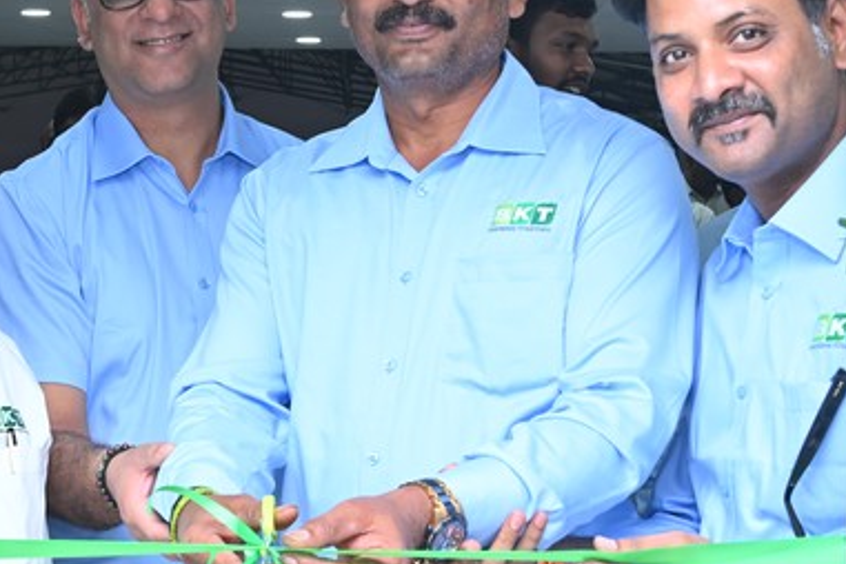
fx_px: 2052
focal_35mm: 87
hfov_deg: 23.3
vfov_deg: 15.6
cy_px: 365
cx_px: 353
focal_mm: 32.5
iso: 800
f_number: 7.1
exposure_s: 1/125
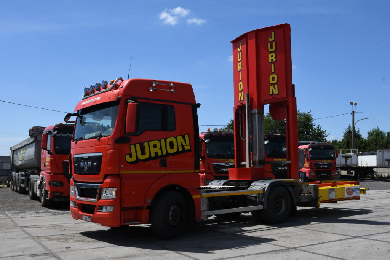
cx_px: 195
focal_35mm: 36
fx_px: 390
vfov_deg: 36.9
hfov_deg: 53.1
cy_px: 130
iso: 200
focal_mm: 24
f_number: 10
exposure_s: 1/400
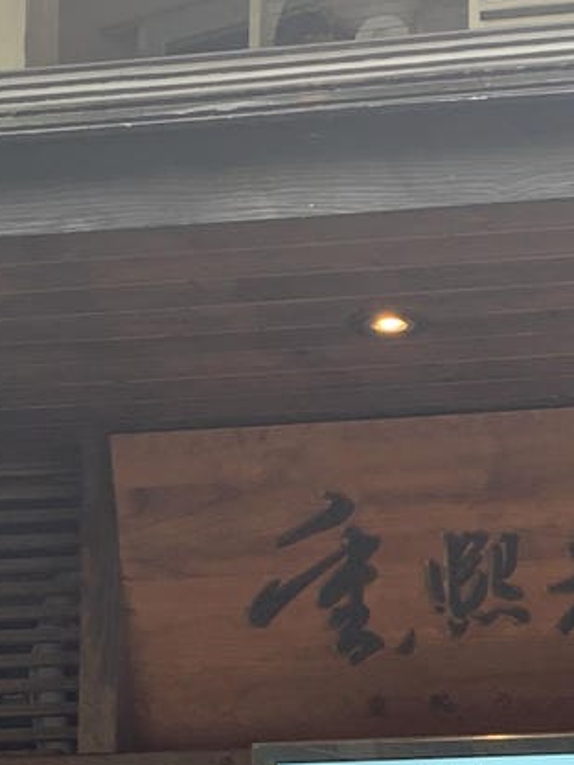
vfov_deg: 19.0
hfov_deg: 14.6
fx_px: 2211
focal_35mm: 100
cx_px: 532
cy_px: 793
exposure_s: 1/122
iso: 32
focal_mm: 4.25
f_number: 1.8
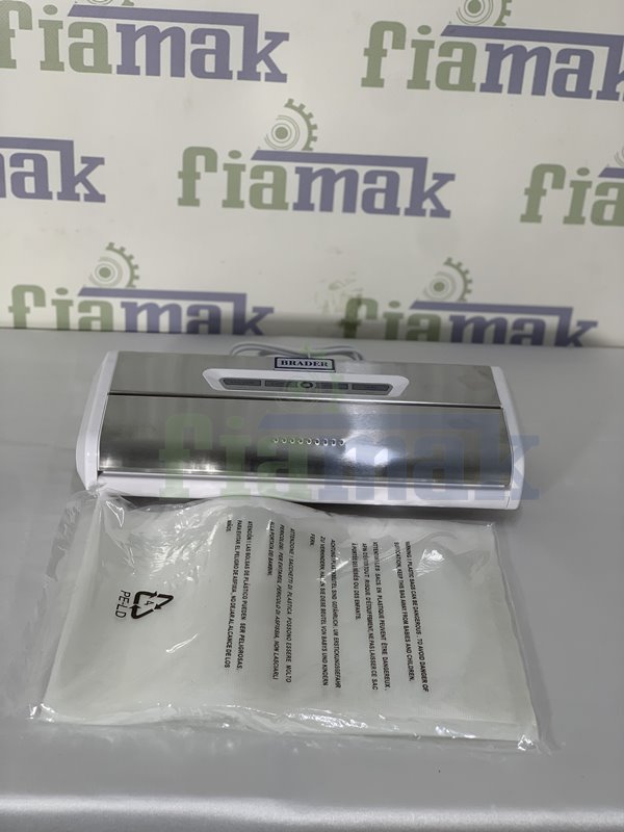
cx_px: 312
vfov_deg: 36.8
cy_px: 416
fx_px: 1250
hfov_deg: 28.0
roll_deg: -4.3
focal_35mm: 52
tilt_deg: -30.2
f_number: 2.4
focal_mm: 6
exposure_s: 1/122
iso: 50
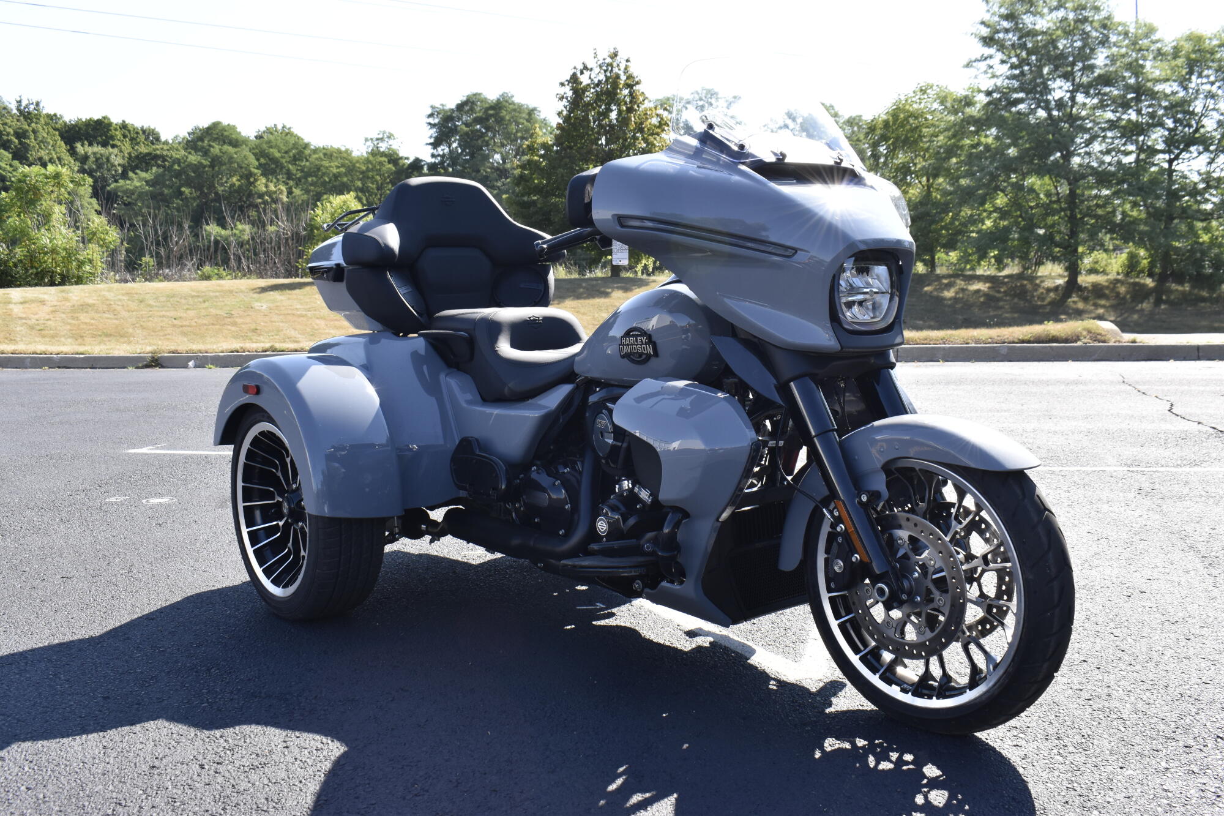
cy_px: 408
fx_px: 1173
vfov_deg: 38.4
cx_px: 612
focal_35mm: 34
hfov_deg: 55.1
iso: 400
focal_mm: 23
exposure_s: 1/250
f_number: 9
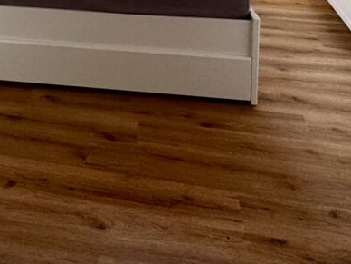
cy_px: -151
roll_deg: -0.1
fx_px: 527
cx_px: 54
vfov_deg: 22.2
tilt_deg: -4.4
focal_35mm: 52
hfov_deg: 35.2
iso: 100
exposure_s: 1/100
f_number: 2.2
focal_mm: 2.22
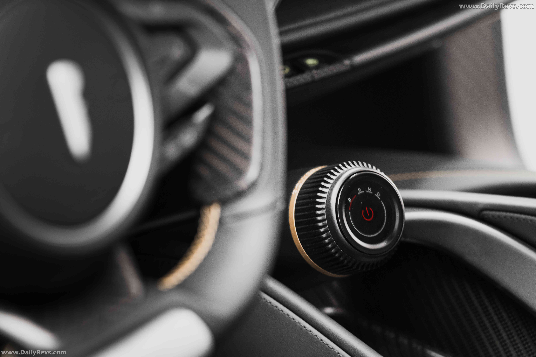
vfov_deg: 9.2
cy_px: 178
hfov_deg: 13.7
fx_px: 2234
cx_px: 268
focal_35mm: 150
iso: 800
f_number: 4
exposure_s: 1/5
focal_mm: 150
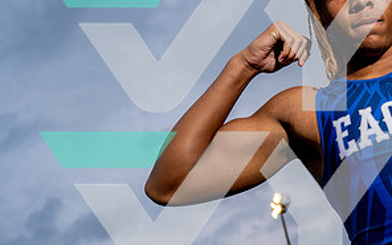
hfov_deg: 32.6
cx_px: 380
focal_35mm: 58
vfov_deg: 22.0
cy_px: 42
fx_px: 620
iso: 500
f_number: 4
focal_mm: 29
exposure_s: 1/200
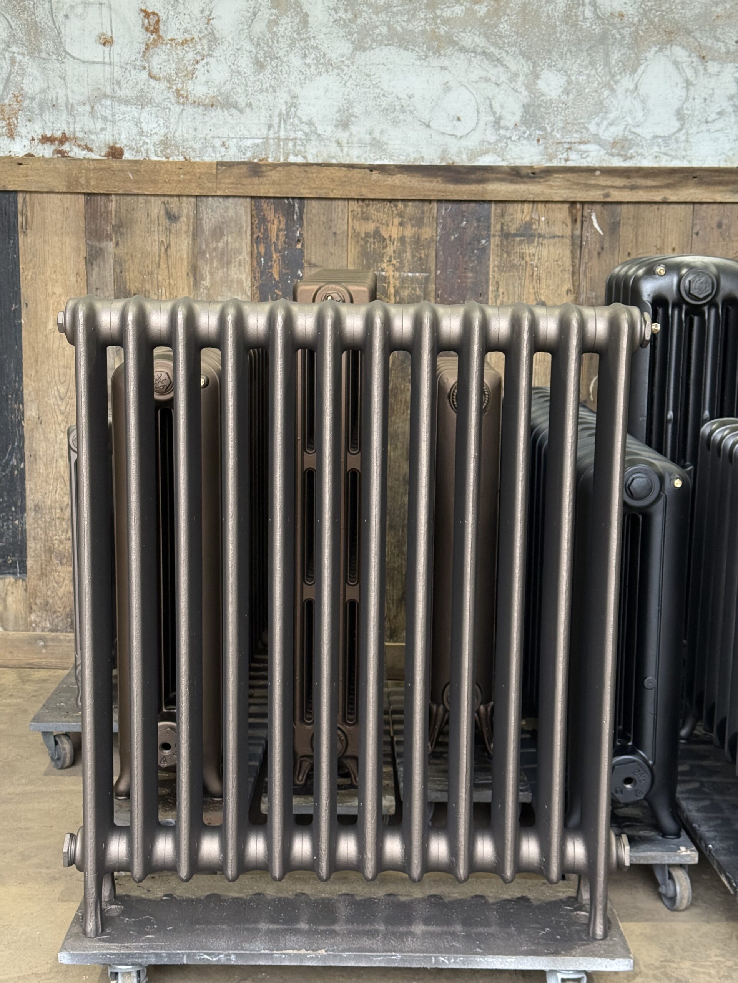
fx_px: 1364
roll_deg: -1.6
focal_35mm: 48
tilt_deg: -10.4
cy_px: 492
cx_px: 369
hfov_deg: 30.3
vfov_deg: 39.7
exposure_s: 1/100
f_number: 1.78
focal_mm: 6.76
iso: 200
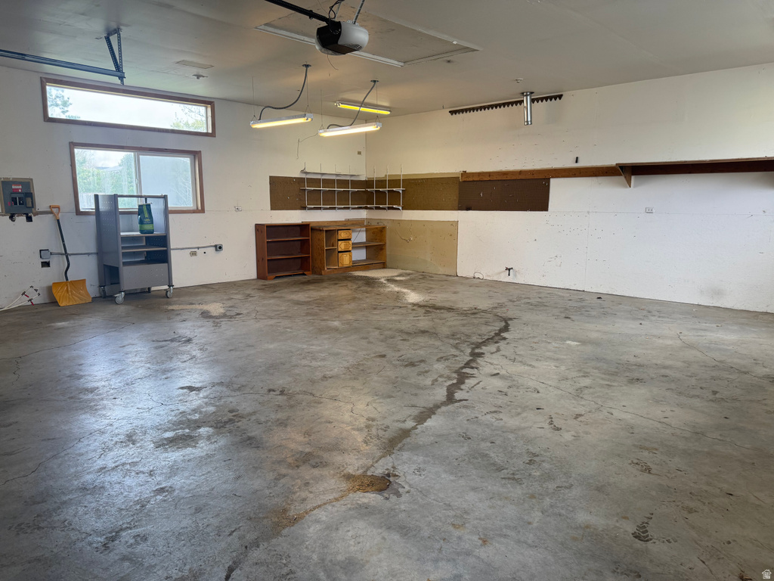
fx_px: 537
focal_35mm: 24
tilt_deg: -8.8
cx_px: 387
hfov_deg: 71.6
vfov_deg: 56.8
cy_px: 290
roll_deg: +0.3
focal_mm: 6.76
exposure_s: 1/120
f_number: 1.78
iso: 100
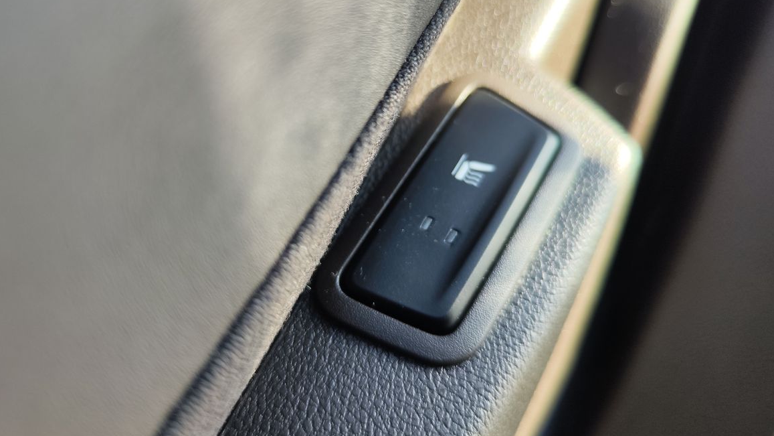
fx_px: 534
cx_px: 376
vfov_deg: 44.2
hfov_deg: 71.9
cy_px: 176
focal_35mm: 26
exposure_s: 1/400
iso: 230
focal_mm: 7.01
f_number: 1.69
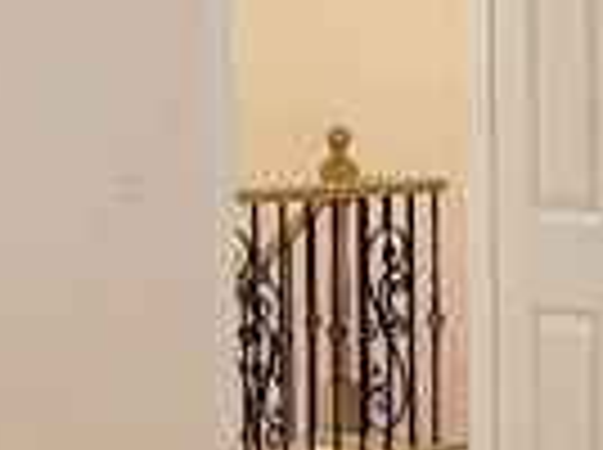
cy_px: 279
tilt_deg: -4.1
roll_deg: +1.6
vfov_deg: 8.0
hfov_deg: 10.8
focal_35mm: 184
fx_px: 3199
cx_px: 396
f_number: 1.78
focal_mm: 6.76
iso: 160
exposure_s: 1/120
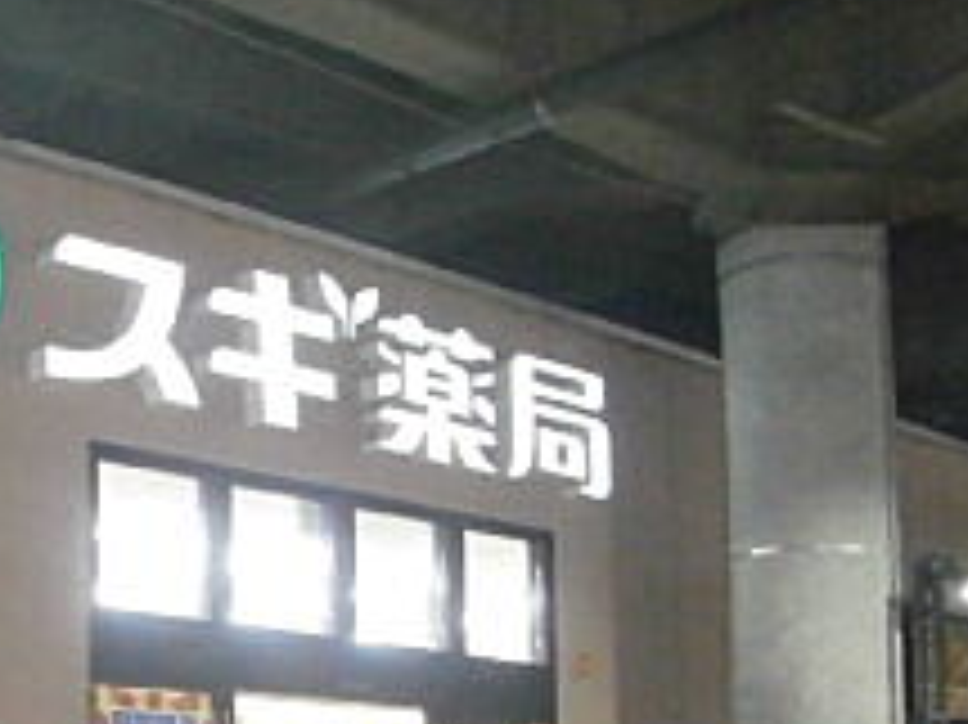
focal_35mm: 107
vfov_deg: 13.5
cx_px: -221
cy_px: 863
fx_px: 2990
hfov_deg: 17.5
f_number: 3.1
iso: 800
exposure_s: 1/80
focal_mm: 6.4
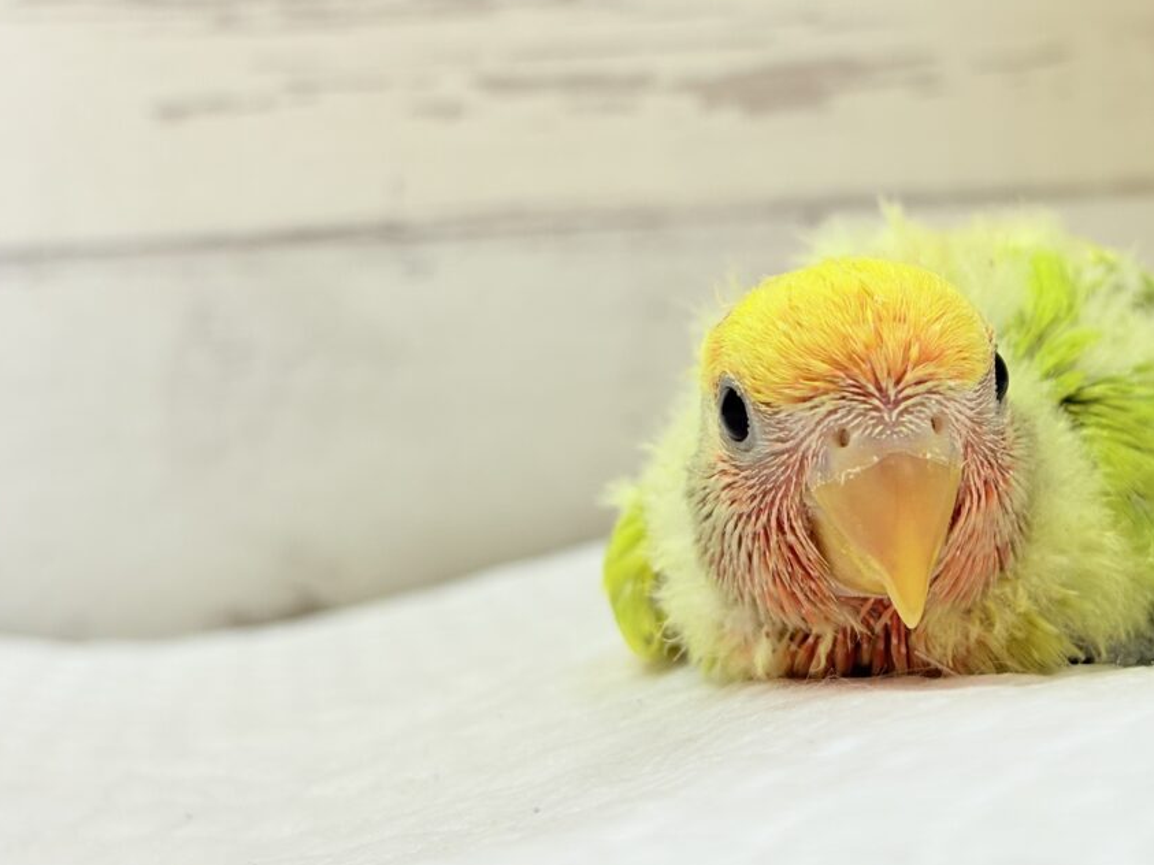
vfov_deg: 19.9
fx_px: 2467
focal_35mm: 74
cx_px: 806
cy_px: 385
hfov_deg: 26.1
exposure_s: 1/50
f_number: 1.6
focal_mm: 5.96
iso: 40
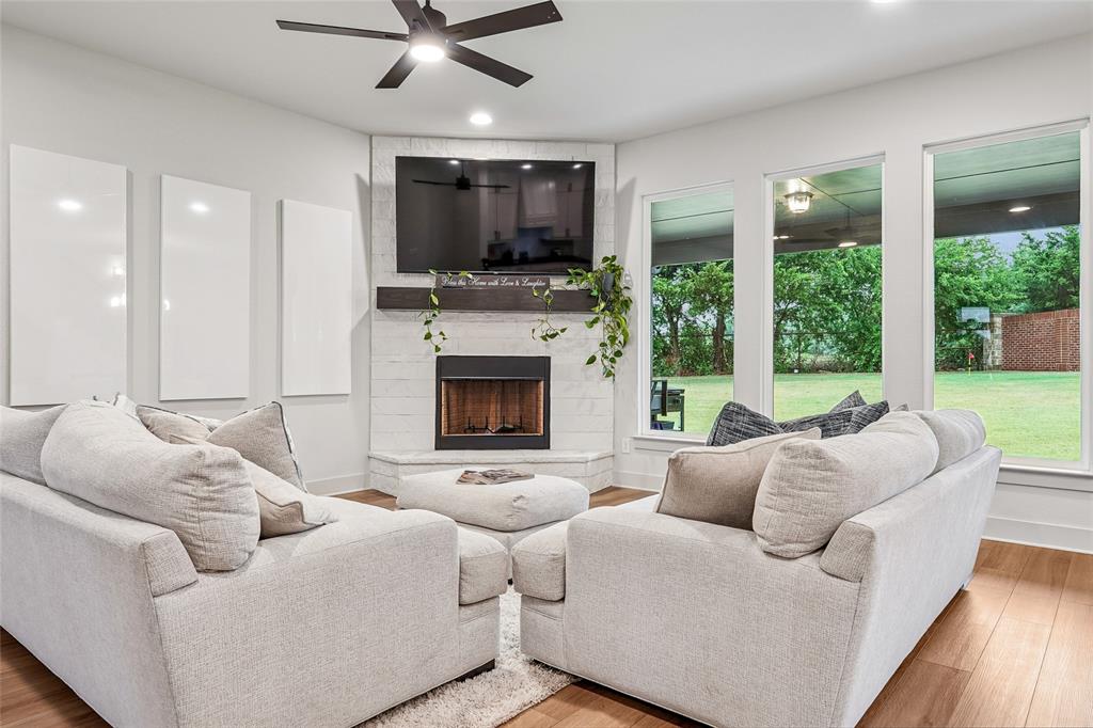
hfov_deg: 81.2
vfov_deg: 59.5
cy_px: 364
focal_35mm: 21
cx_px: 546
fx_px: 637
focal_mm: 14
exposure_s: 1/1.25
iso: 100
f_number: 9
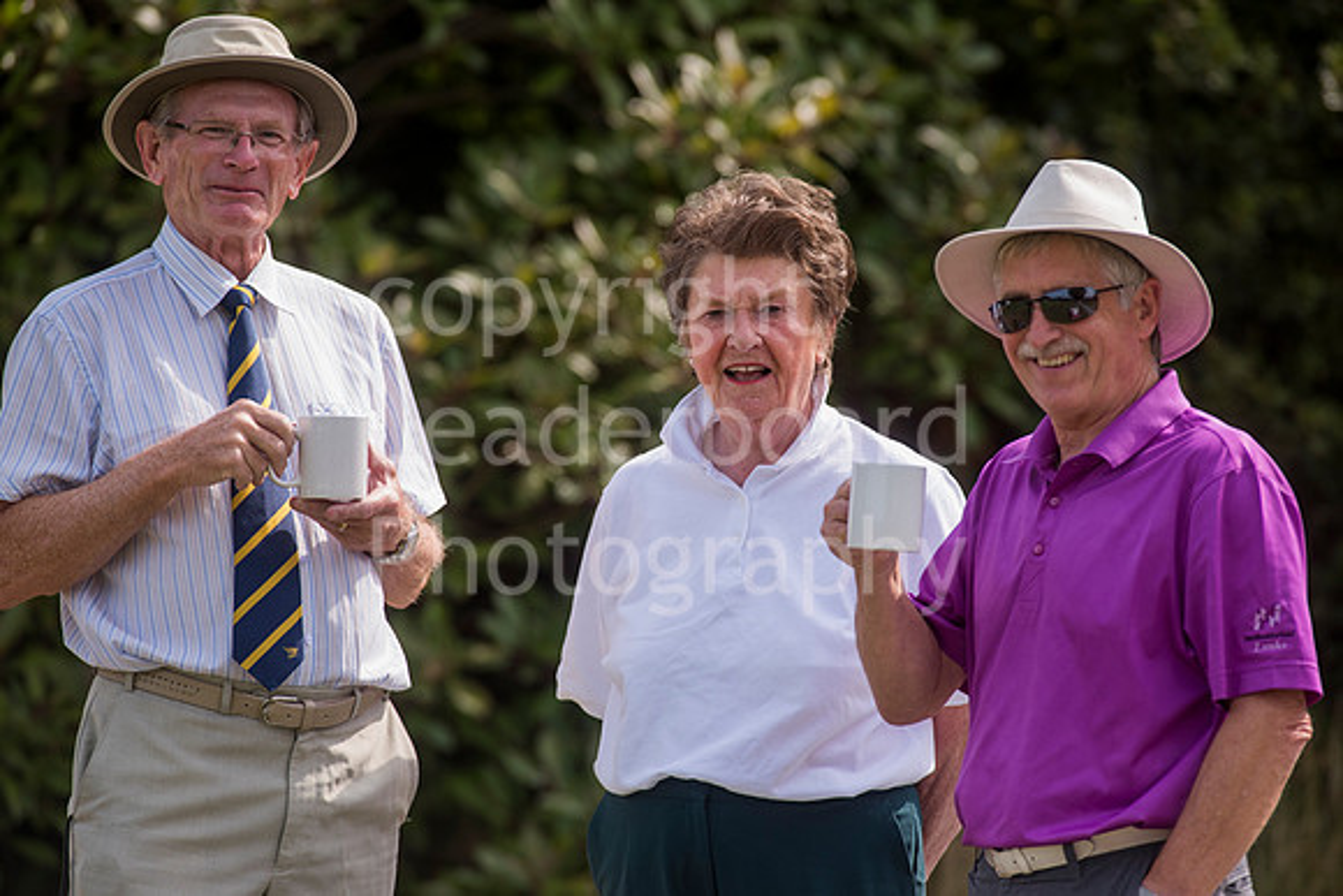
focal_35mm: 300
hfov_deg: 6.9
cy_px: 448
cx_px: 672
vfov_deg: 4.6
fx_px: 11194
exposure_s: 1/1600
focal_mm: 300
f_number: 5.6
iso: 400
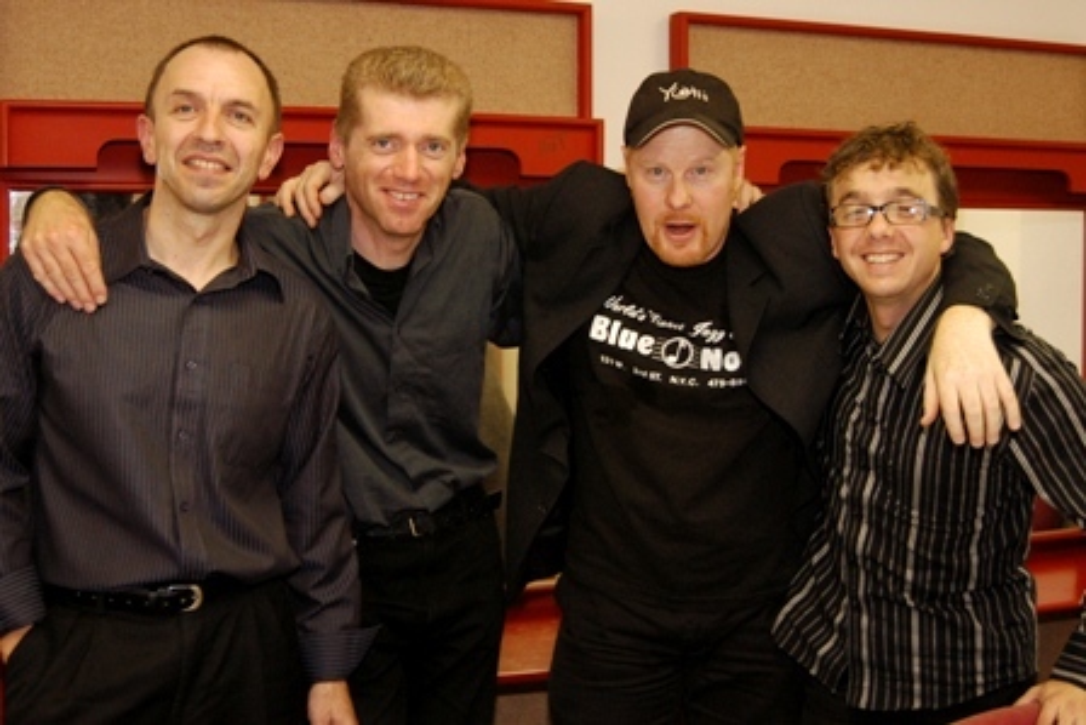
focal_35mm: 42
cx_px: 543
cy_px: 362
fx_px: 1267
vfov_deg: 31.9
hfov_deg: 46.4
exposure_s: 1/80
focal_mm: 28
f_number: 4
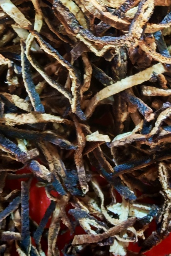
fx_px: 328
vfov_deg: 40.7
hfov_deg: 29.2
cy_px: 46
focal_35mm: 46
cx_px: 100
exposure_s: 1/11
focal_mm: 1.96
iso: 500
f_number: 2.2
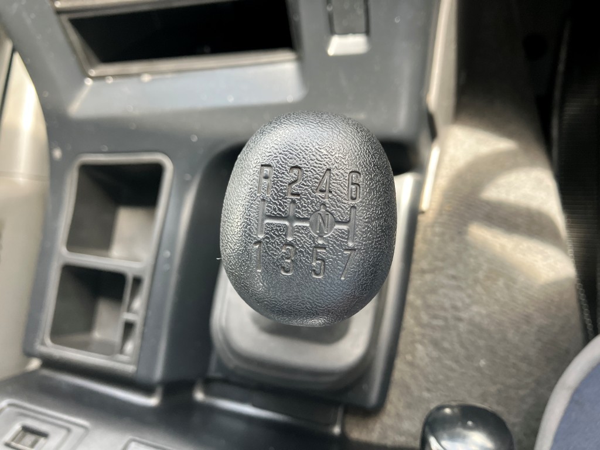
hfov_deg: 63.4
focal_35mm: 28
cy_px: 225
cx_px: 300
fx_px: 485
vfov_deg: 49.7
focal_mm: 3.99
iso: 80
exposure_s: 1/121
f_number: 1.8
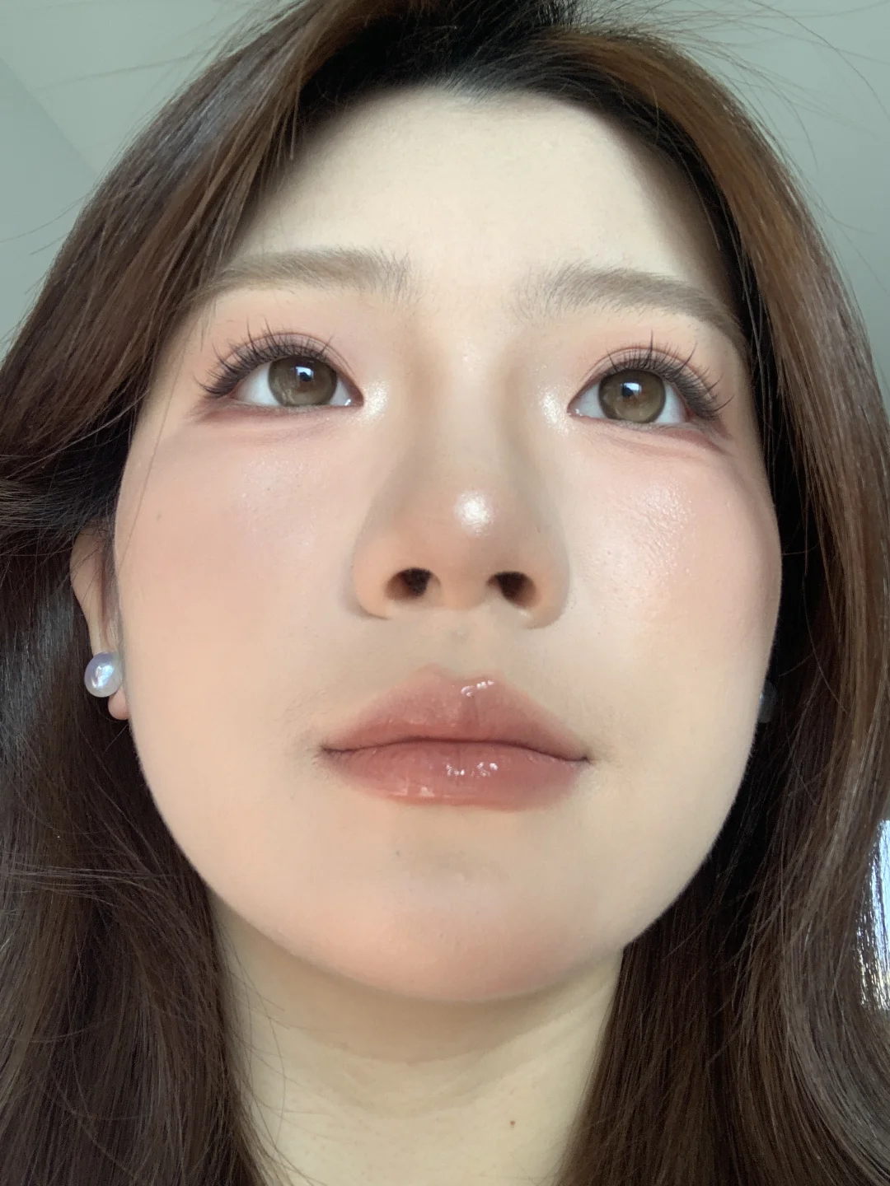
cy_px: 593
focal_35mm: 32
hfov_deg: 44.2
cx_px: 445
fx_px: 1097
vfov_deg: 56.8
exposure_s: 1/121
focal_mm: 2.87
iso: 32
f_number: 2.2
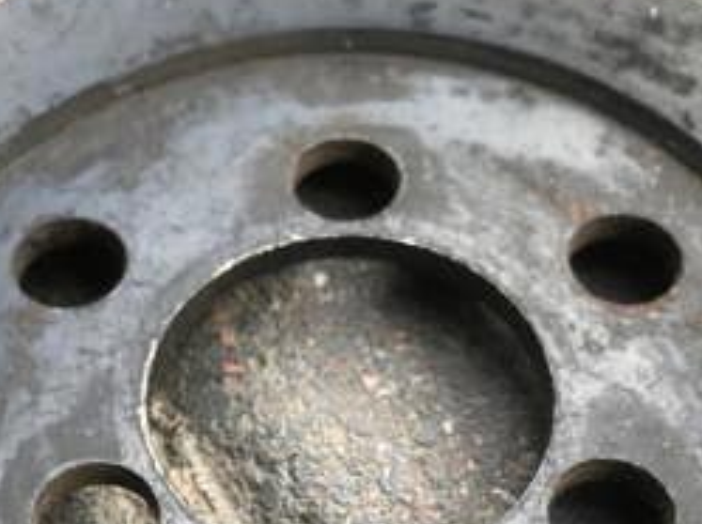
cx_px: 347
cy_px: 503
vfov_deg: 19.9
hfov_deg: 27.1
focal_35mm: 72
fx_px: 1458
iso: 20
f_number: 1.8
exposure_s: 1/125
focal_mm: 3.99
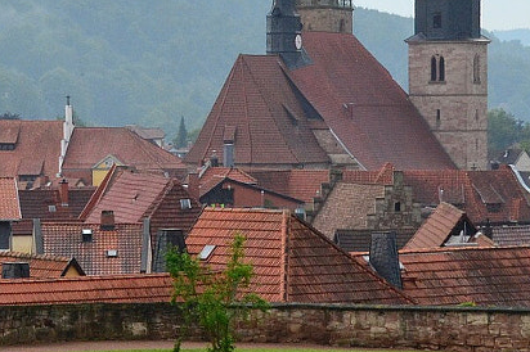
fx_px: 3000
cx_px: 39
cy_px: 57
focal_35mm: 204
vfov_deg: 6.7
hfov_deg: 10.0
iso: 800
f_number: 5.6
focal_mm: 35
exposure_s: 1/1000
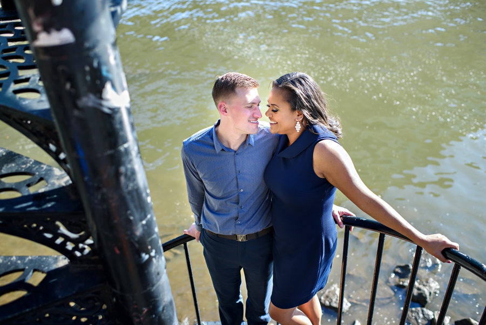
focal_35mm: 35
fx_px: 473
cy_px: 162
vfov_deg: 37.9
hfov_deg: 54.4
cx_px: 243
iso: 100
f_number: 2.8
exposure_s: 1/160
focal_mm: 35
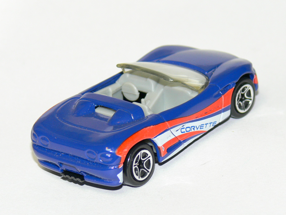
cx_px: 143
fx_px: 1694
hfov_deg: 9.7
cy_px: 108
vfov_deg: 7.2
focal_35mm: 205
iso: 100
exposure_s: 1/30
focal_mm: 27.3
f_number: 3.6
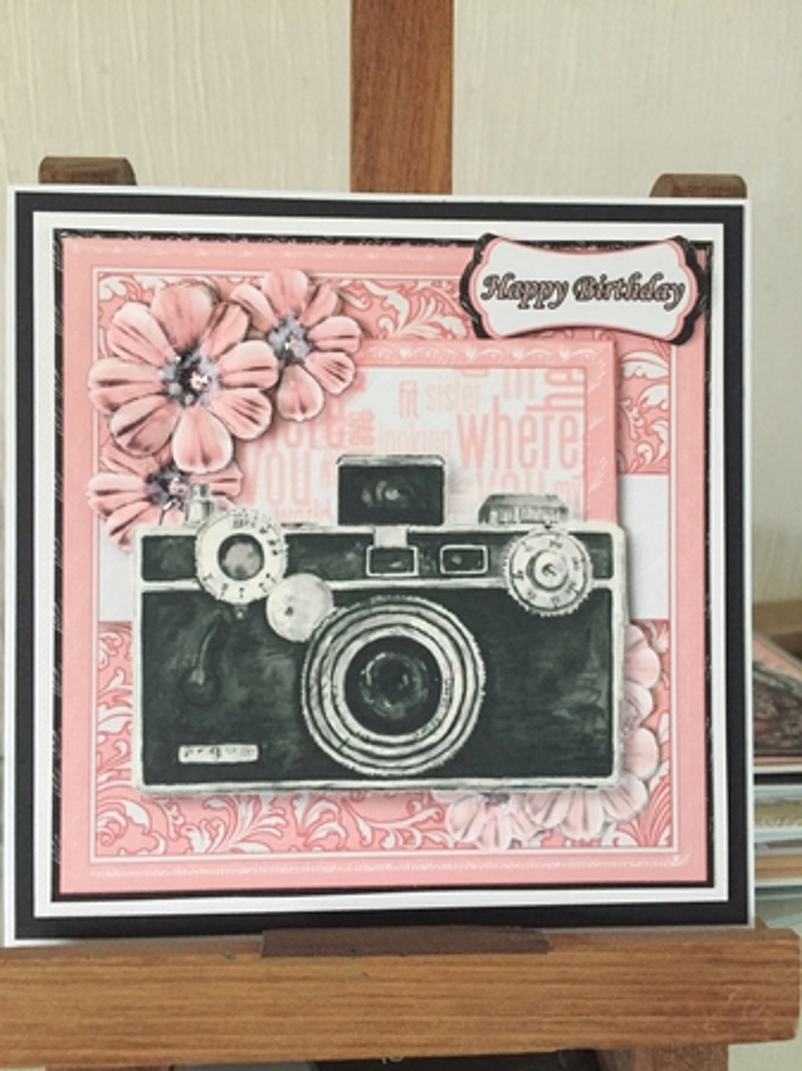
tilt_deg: -16.2
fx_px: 897
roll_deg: -1.1
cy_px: 536
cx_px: 401
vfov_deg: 61.7
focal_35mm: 29
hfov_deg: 48.2
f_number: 2.2
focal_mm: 4.15
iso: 250
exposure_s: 1/20
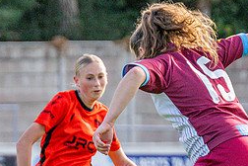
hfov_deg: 2.9
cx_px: 68
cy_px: 221
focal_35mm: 706
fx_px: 4863
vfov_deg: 1.9
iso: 125
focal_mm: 135
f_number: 4
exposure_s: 1/1600
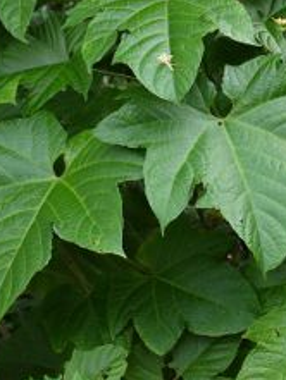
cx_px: 200
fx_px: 1167
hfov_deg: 13.9
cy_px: 127
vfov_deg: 18.5
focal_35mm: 106
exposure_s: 1/160
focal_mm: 14
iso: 100
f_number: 2.5
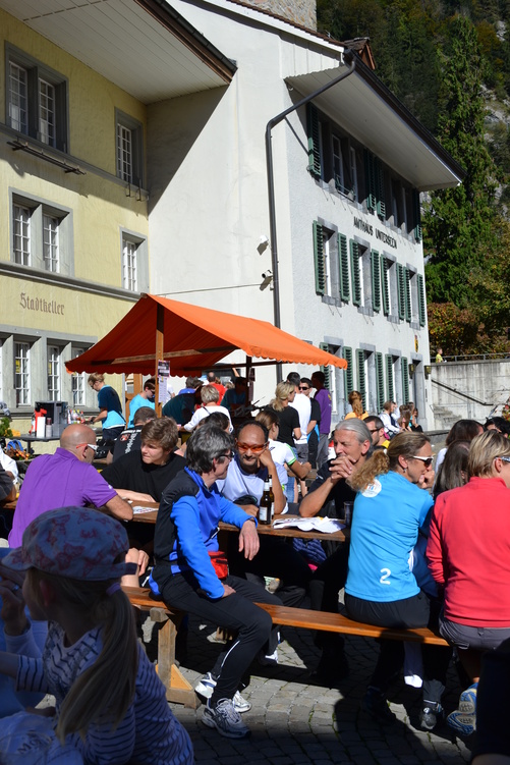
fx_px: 765
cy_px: 382
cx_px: 255
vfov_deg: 53.1
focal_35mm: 36
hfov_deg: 36.9
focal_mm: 24
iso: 100
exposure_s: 1/250
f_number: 8
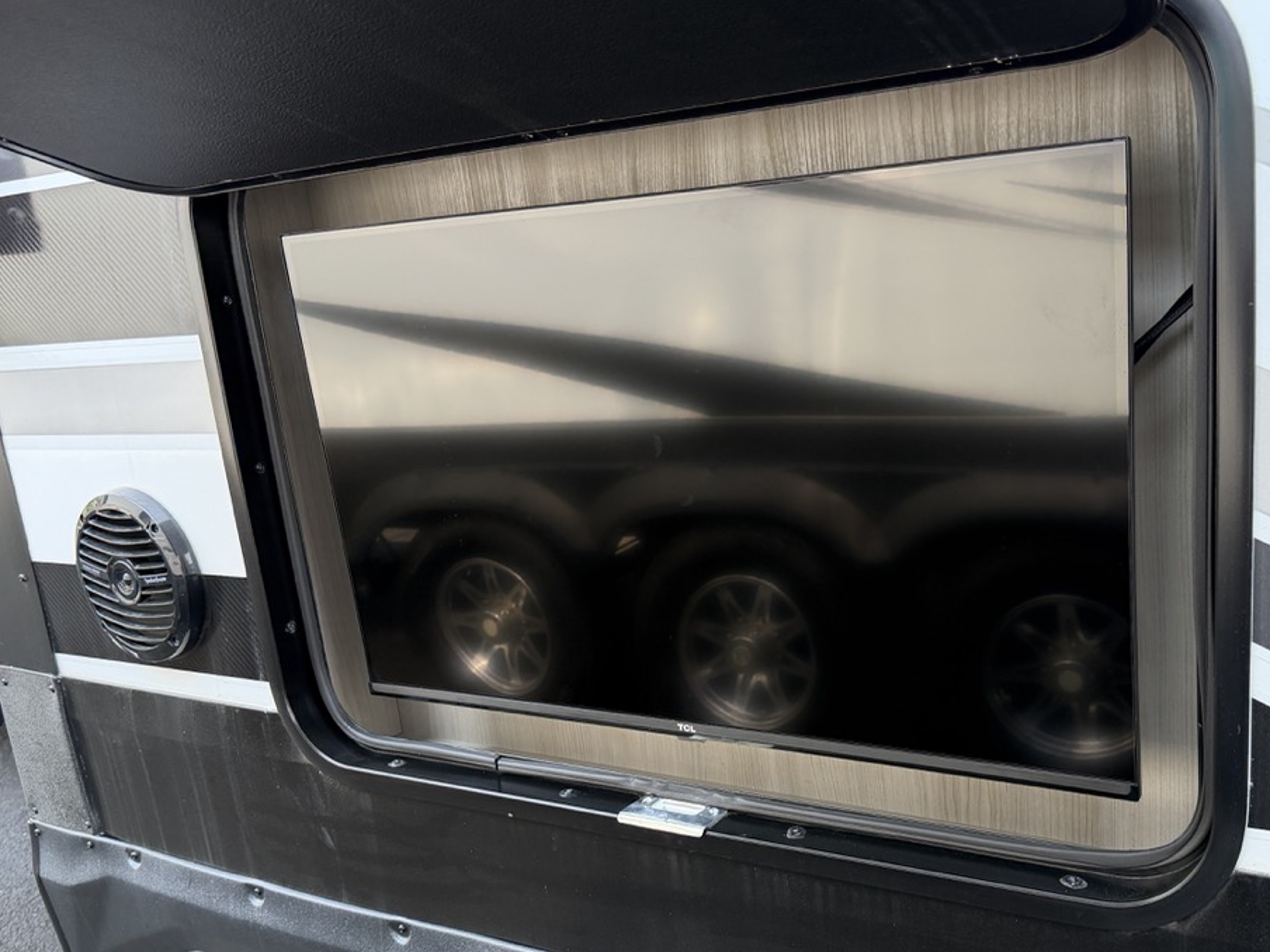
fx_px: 1247
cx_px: 774
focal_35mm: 34
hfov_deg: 53.5
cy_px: 593
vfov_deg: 41.5
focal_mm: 6.76
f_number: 1.78
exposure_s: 1/221
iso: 160
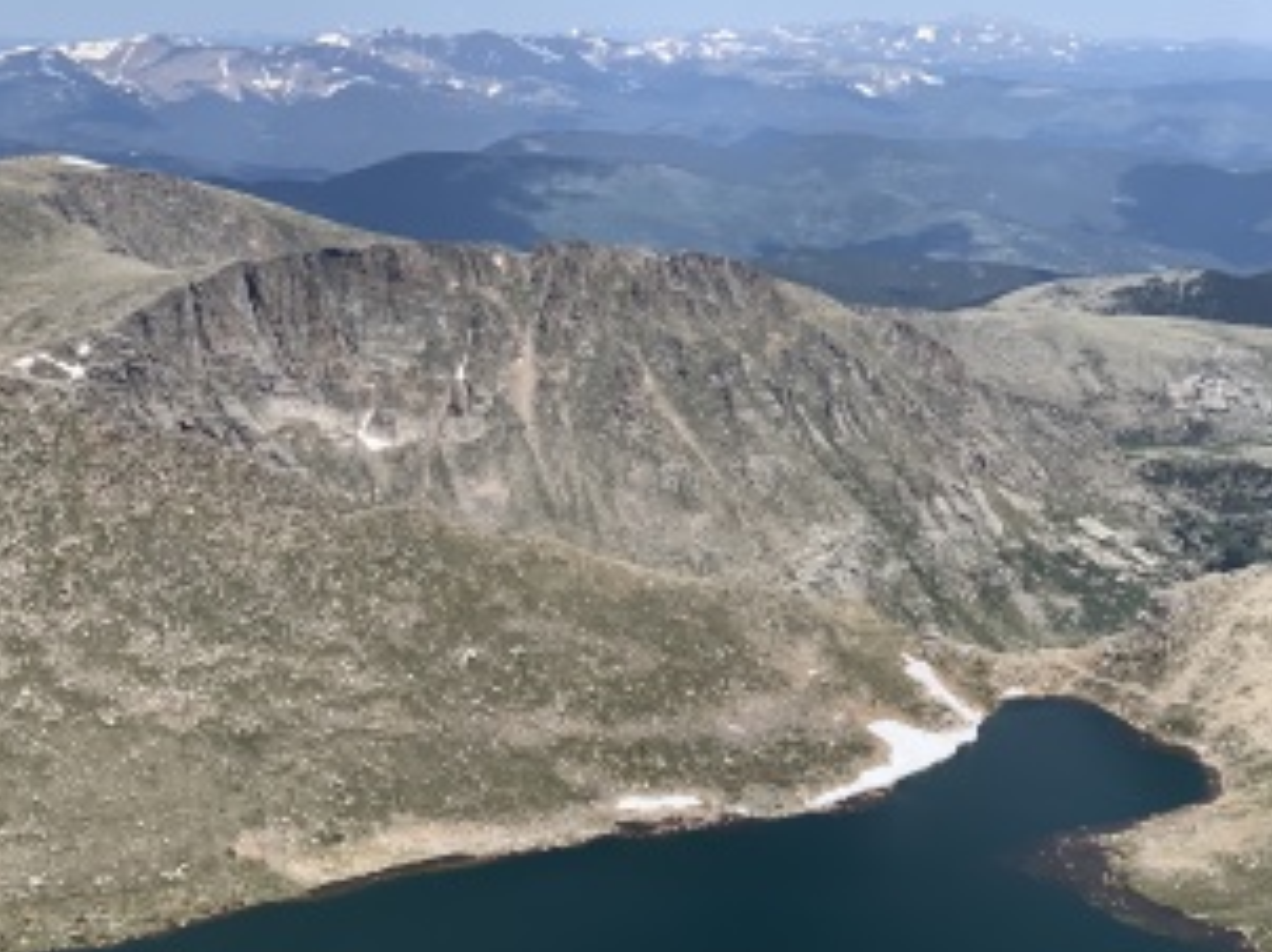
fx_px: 2313
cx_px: 661
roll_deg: +0.5
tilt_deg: -10.0
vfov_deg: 23.3
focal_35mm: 63
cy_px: 455
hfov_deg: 30.7
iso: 16
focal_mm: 6
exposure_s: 1/1332
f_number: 2.4
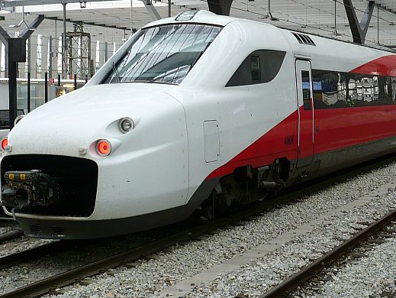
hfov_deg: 27.8
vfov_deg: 21.2
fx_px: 790
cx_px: 287
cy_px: 92
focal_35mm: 69
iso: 100
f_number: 2.8
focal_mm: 5.8
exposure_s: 1/50
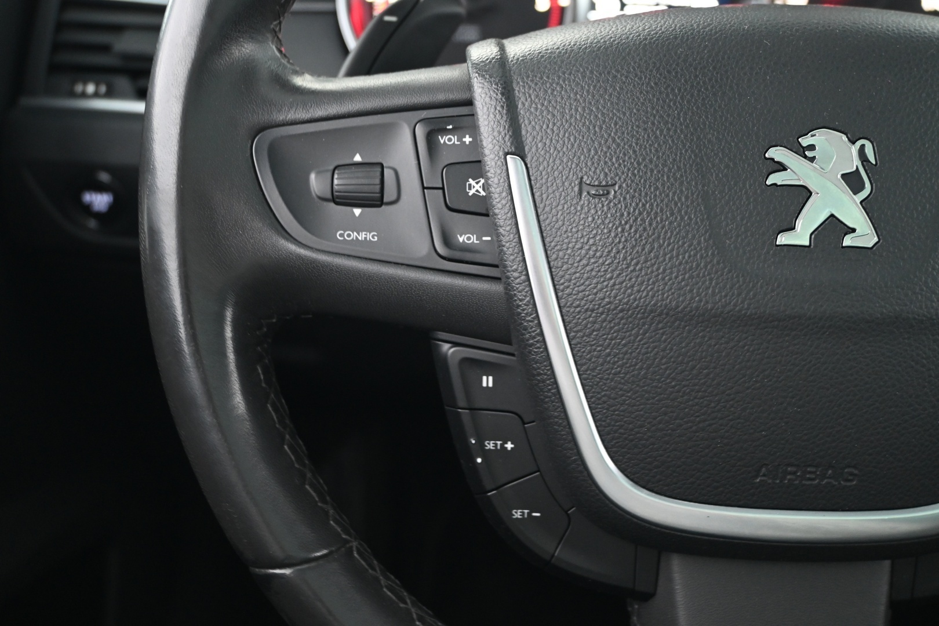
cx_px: 470
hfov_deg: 49.6
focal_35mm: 39
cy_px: 313
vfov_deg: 34.2
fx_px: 1017
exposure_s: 1/8
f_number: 4.5
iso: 1600
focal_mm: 26
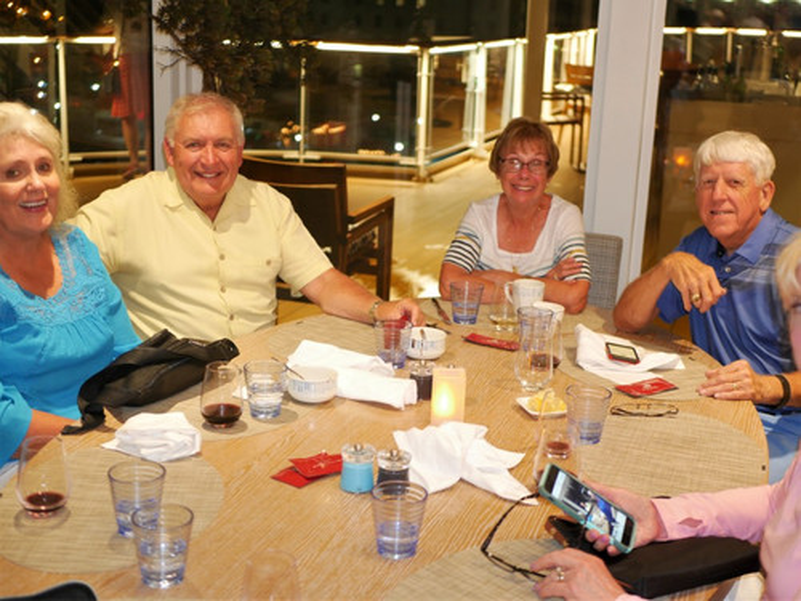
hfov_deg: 38.2
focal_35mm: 50
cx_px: 400
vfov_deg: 29.1
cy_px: 300
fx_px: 1157
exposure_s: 1/25
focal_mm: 25
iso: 800
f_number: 1.7
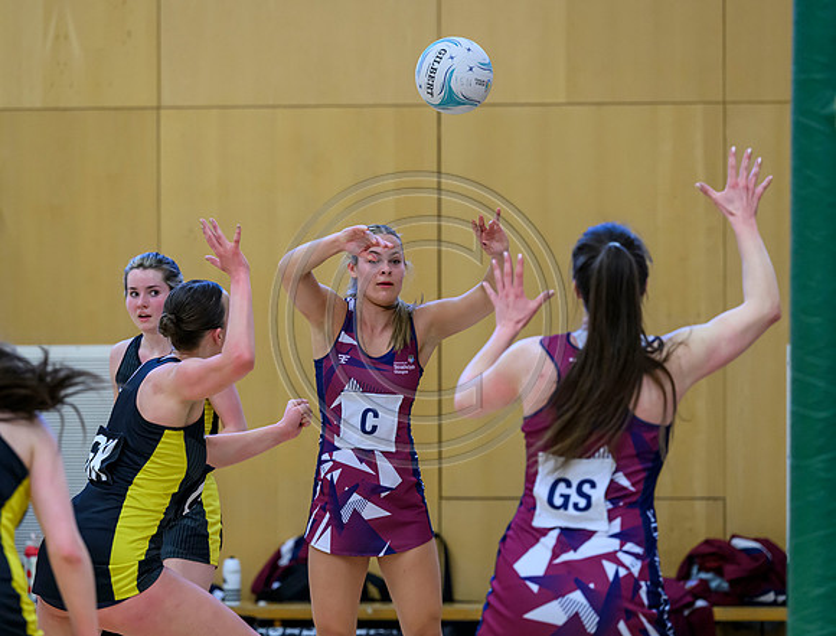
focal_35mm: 187
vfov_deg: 8.0
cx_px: 381
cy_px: 316
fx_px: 4539
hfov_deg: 10.5
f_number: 3.2
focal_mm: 150
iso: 3200
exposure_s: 1/800
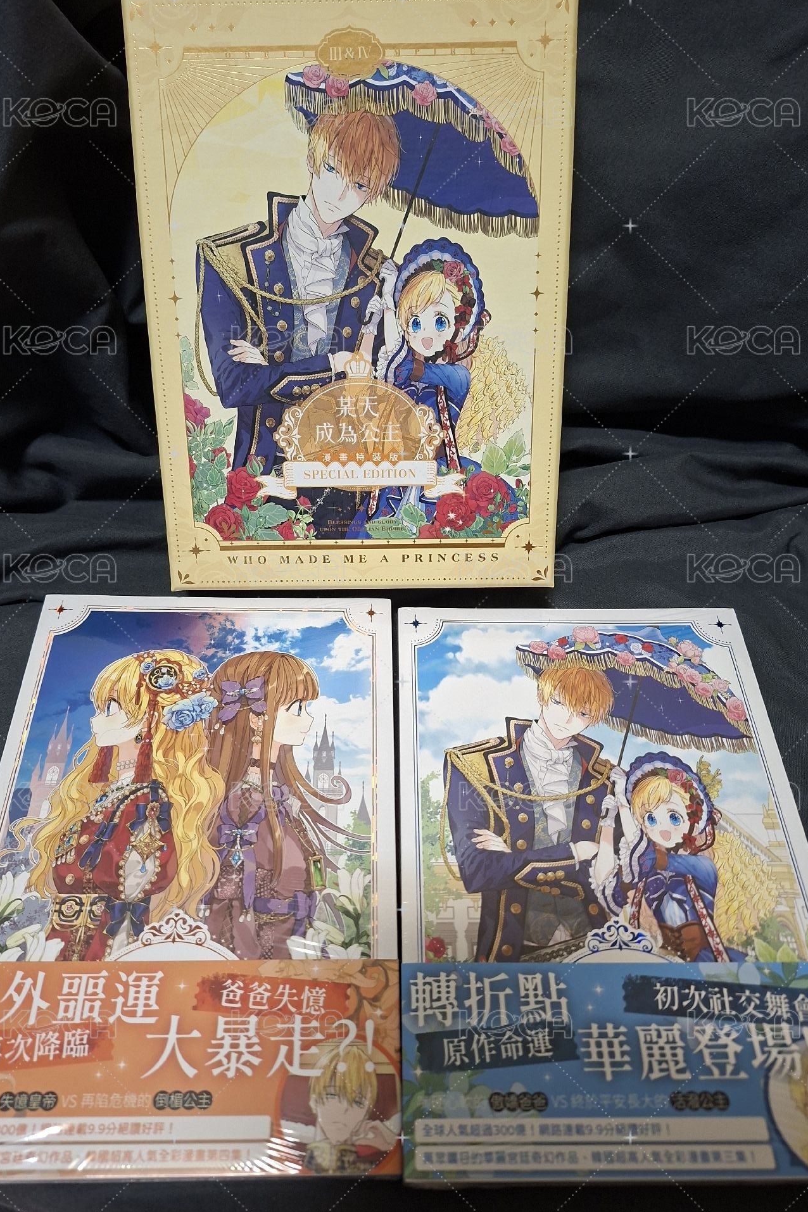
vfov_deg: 73.7
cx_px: 402
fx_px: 808
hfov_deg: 53.1
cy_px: 605
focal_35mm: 24
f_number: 1.8
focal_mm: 5.54
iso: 400
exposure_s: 1/30
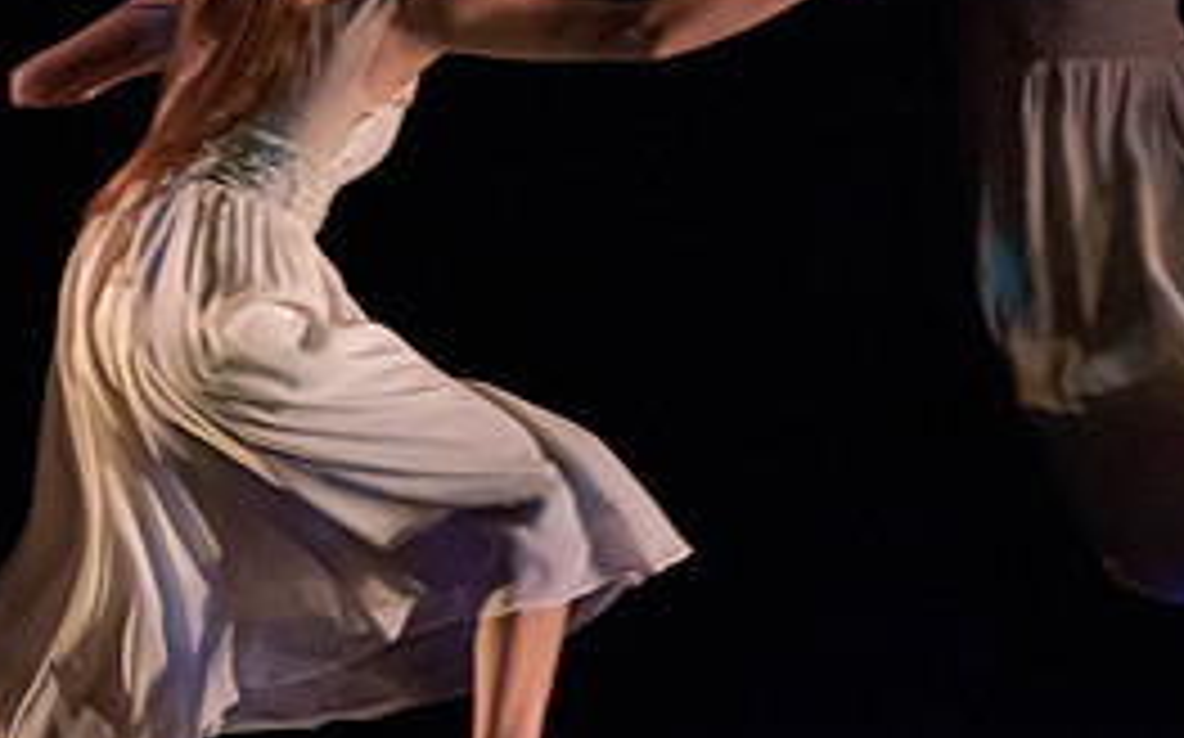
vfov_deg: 1.3
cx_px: 165
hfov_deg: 2.1
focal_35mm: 984
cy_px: -32
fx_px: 31731
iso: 6400
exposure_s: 1/320
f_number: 5.6
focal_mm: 373
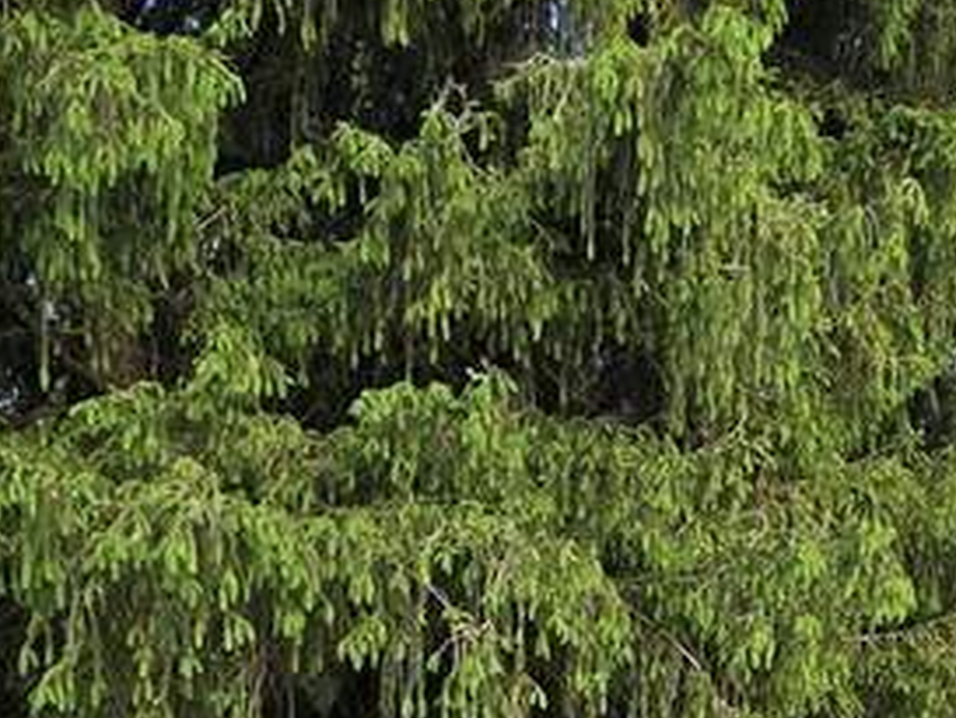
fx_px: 1685
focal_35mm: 61
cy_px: 1065
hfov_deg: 31.6
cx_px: 417
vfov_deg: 20.7
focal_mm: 2.2
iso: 25
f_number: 1.9
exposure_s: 1/120
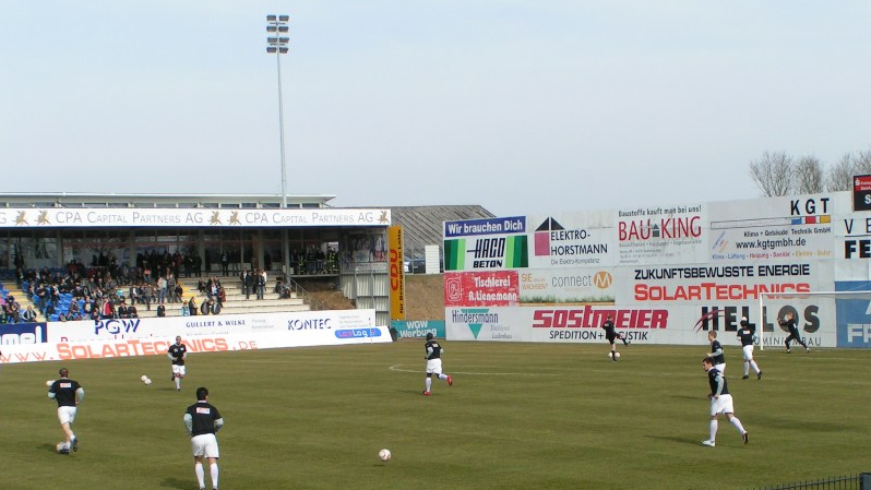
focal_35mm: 71
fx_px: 1640
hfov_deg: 29.7
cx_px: 436
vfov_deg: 17.0
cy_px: 315
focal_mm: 10
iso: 50
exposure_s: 1/250
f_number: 6.3
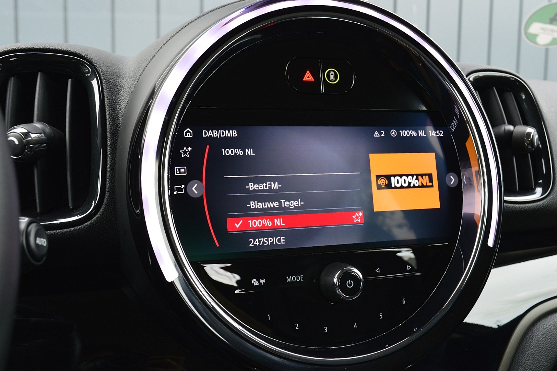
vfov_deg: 39.9
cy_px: 186
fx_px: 510
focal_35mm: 33
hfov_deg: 57.3
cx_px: 278
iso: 640
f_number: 8
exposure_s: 1/60
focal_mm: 22
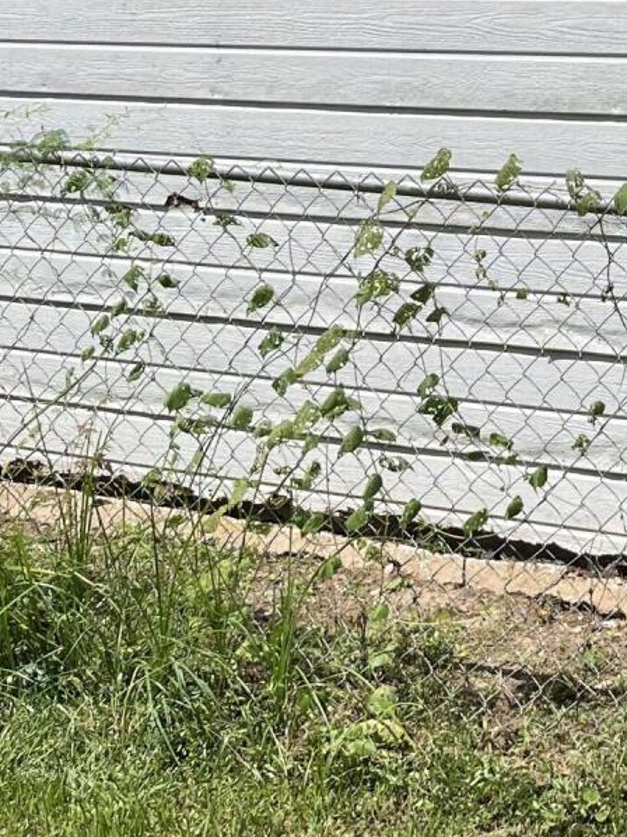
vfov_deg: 22.4
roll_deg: -0.1
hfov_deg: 16.4
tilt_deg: -4.2
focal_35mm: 87
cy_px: 238
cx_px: 712
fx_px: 2103
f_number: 1.6
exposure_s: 1/4854
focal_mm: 5.1
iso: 50
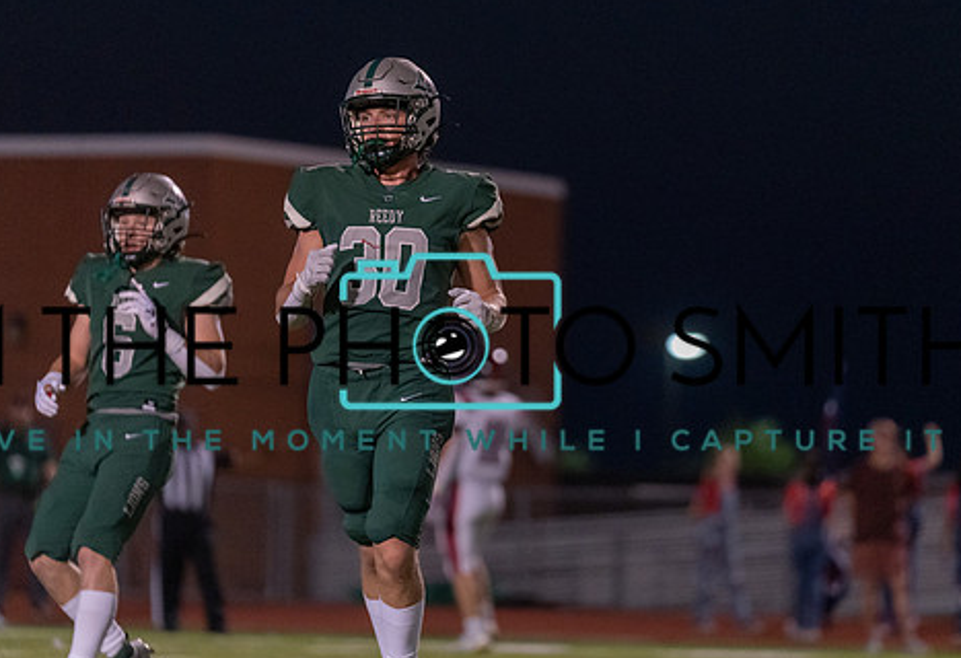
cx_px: 476
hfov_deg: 7.0
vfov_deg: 4.8
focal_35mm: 293
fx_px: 7888
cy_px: 299
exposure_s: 1/1250
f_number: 2.8
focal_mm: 200
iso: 5000
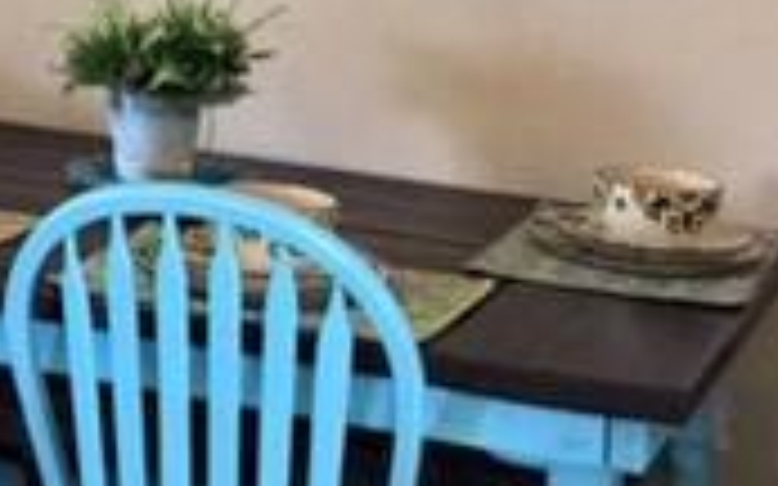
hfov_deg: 17.8
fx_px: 2416
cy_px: -234
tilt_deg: -3.0
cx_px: -18
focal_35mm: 114
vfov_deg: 11.1
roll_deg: -2.9
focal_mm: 4.15
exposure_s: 1/15
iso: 125
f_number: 2.2
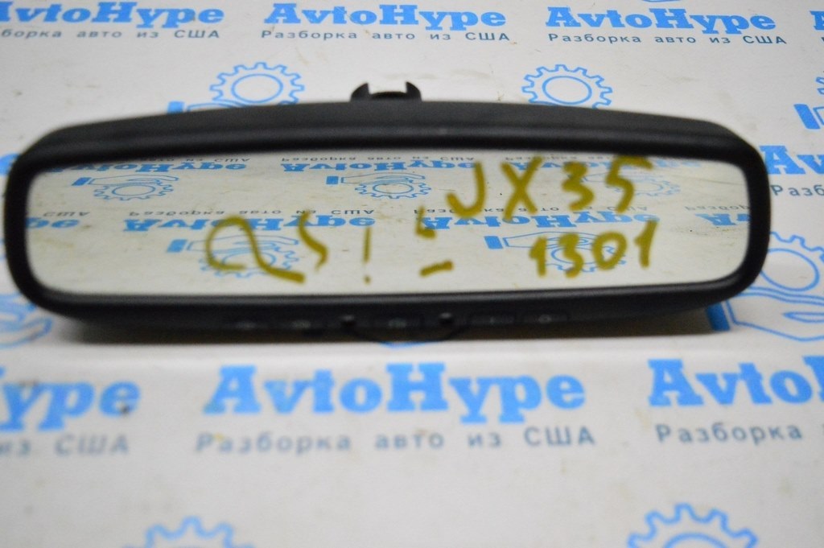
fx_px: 892
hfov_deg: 49.6
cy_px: 274
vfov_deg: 34.2
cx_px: 412
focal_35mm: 39
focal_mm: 26
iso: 6400
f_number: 4
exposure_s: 1/1000
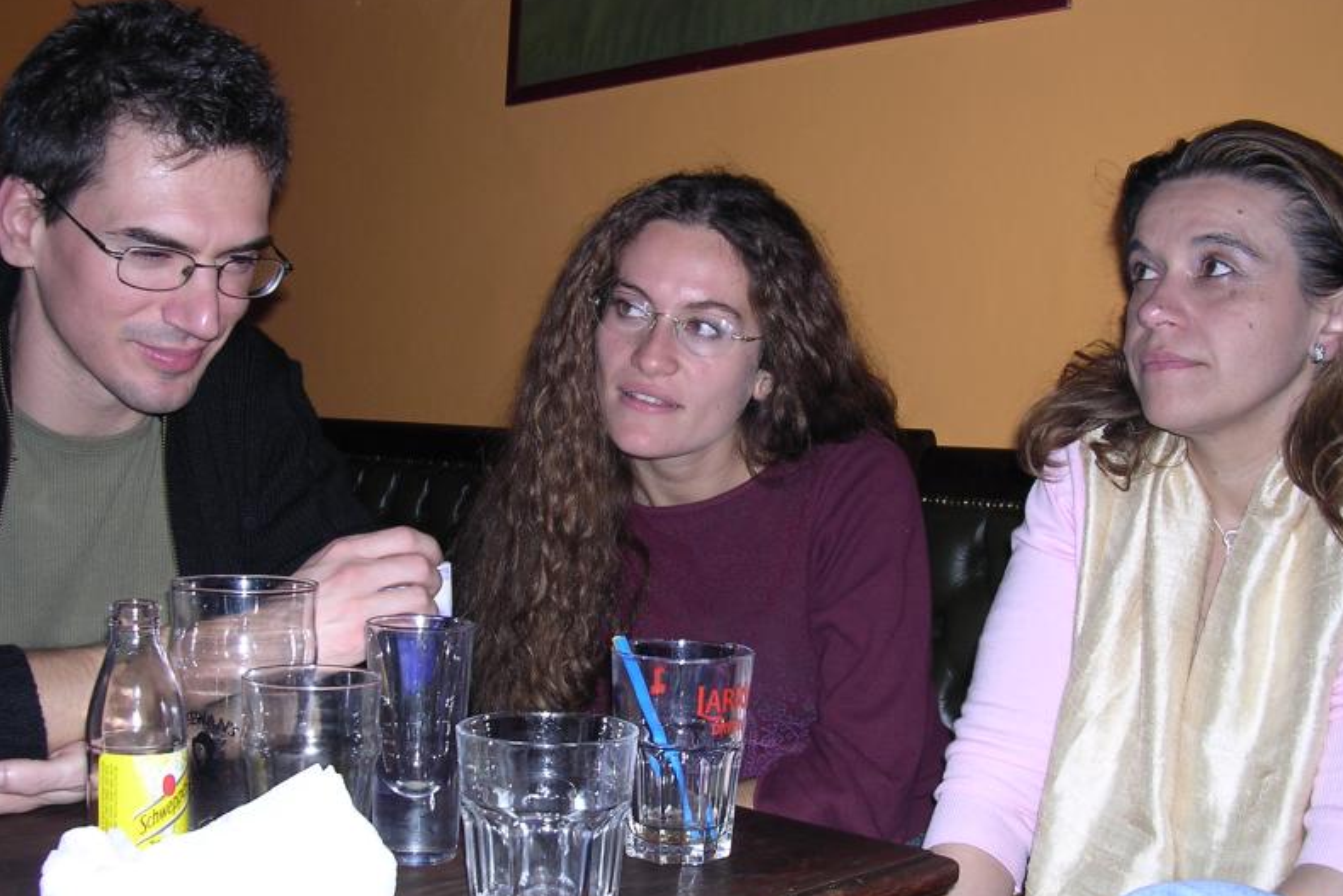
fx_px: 1492
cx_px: 677
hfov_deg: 48.5
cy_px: 498
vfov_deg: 33.4
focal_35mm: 40
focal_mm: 5.8
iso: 100
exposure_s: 1/60.1
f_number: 2.8
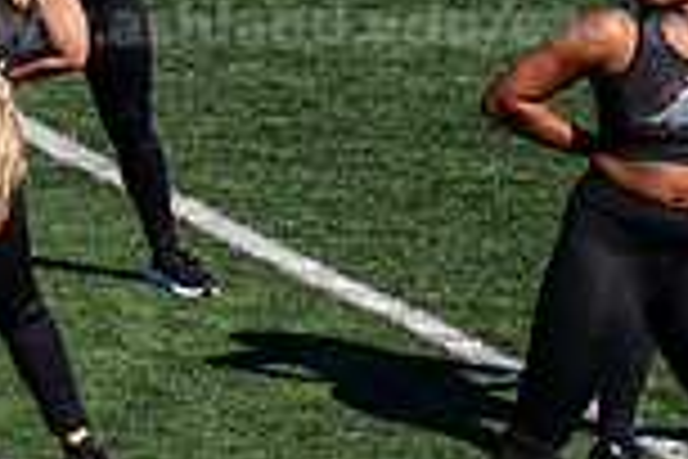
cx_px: -265
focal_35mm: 720
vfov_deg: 1.9
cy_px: 119
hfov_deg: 2.9
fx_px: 13759
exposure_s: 1/1000
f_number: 5
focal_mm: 190
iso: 160
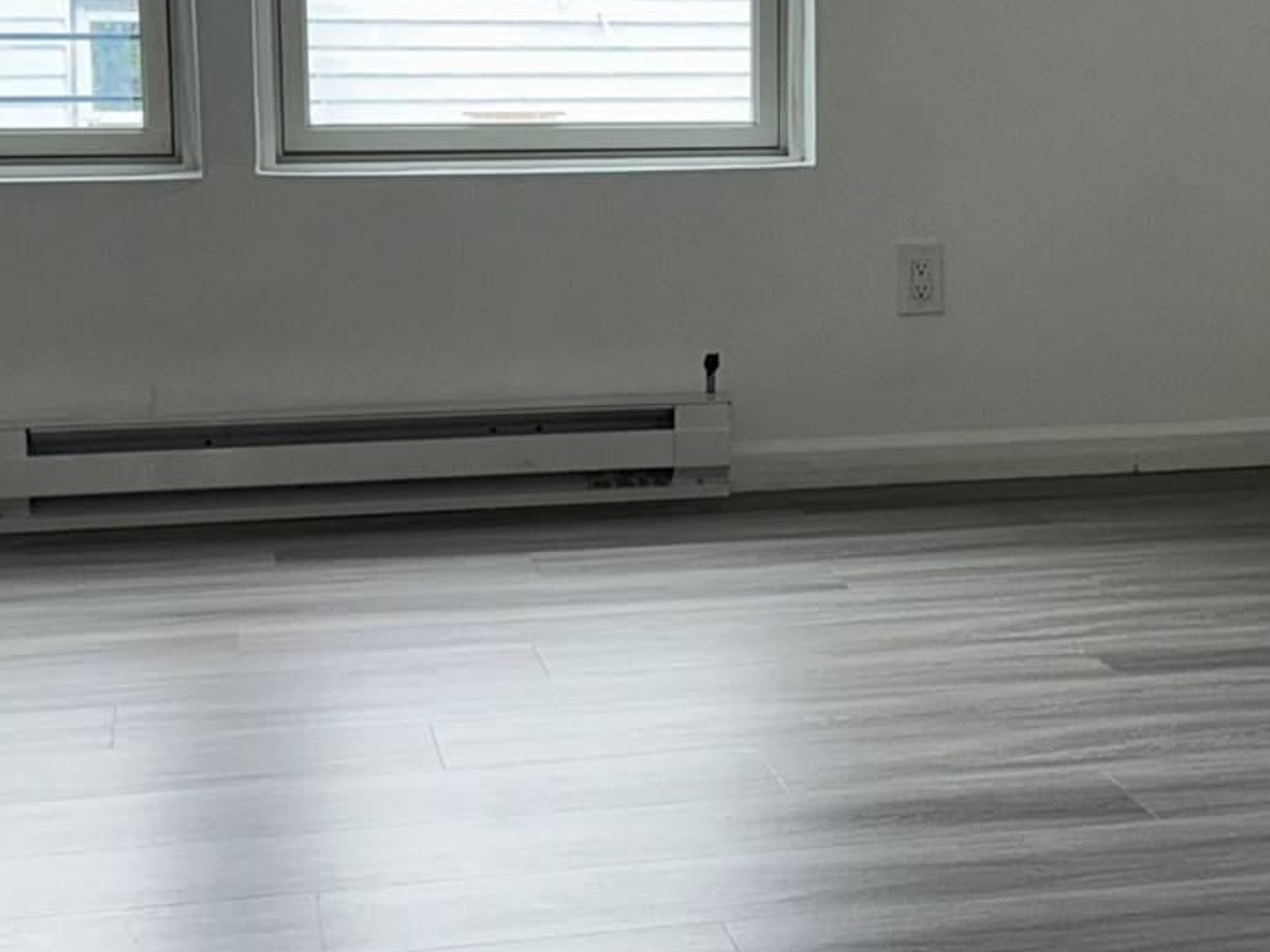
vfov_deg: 20.6
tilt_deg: -6.3
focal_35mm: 71
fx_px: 2605
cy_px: 303
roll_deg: +0.1
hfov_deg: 27.2
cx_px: 848
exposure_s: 1/121
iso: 125
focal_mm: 6.76
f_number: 1.78
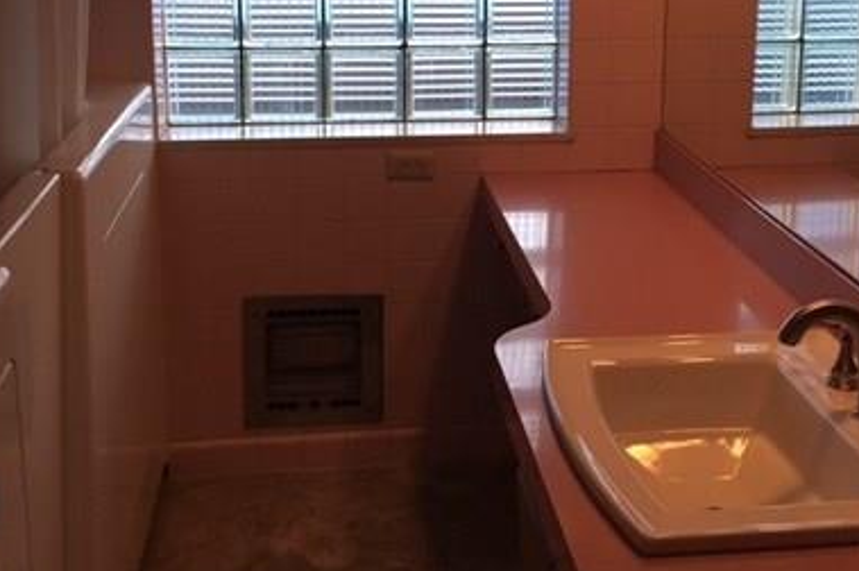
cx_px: 487
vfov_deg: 26.0
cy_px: 122
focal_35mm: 51
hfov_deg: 38.8
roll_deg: +0.3
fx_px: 1216
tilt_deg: -11.9
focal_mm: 4.15
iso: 125
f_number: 2.2
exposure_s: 1/30
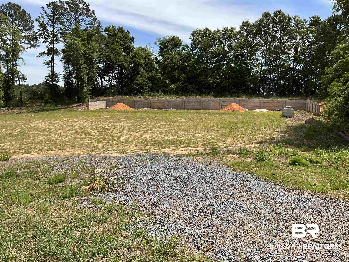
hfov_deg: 61.7
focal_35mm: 29
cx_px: 174
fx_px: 292
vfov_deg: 48.2
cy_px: 131
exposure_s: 1/1279
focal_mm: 3
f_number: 1.8
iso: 25
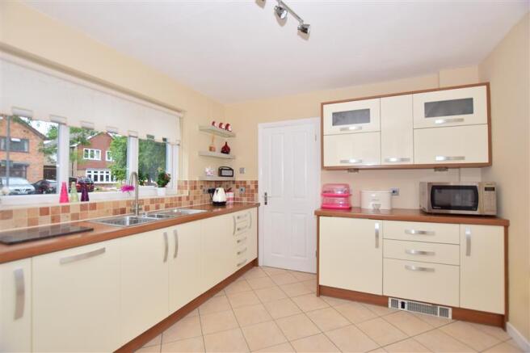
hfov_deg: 100.4
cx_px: 265
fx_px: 221
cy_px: 176
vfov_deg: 77.3
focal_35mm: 15
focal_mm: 10
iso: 200
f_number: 5
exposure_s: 1/60
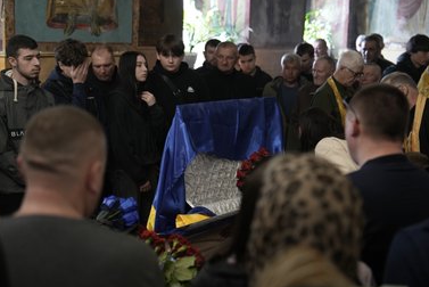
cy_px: 140
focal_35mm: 69
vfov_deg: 19.8
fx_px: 823
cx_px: 209
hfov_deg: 29.2
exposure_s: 1/50
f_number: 2.8
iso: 1600
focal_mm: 65
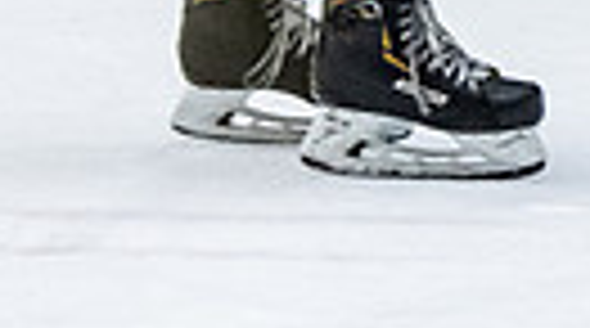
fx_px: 17623
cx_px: 1447
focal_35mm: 1129
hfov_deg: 1.9
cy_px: -643
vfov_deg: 1.1
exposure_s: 1/640
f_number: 2.8
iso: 1800
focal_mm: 110
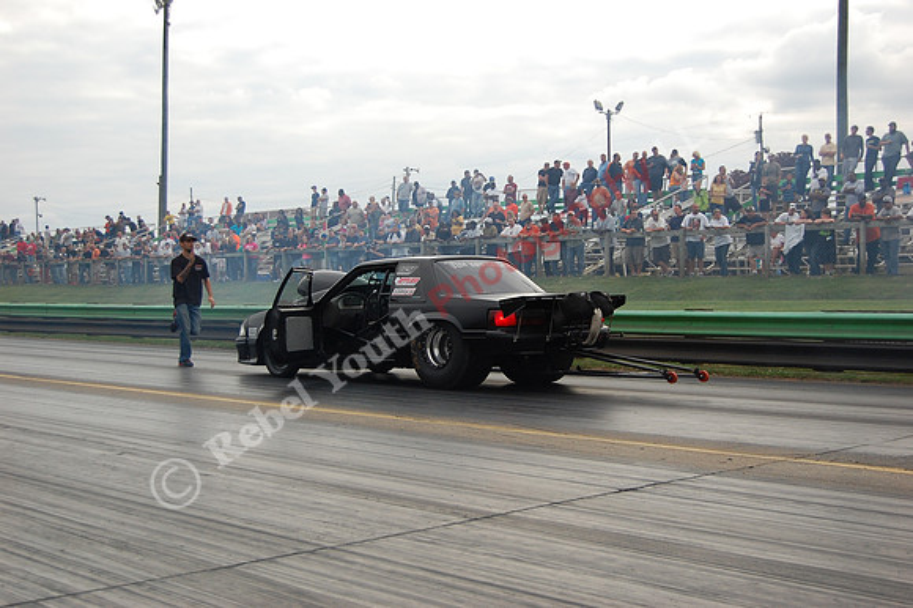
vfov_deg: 26.5
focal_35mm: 51
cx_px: 456
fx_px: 1293
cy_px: 304
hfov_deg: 38.9
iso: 400
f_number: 4.5
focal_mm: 34
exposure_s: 1/500
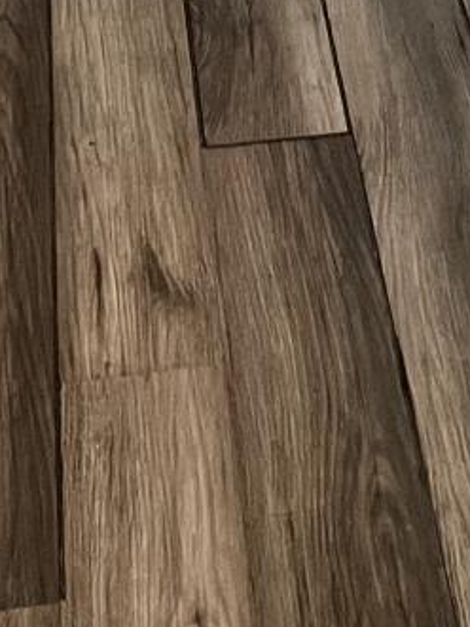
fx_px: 2844
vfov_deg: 10.0
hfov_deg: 9.3
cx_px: 567
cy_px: -1131
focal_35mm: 157
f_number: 1.6
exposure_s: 1/60
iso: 125
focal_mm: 5.1
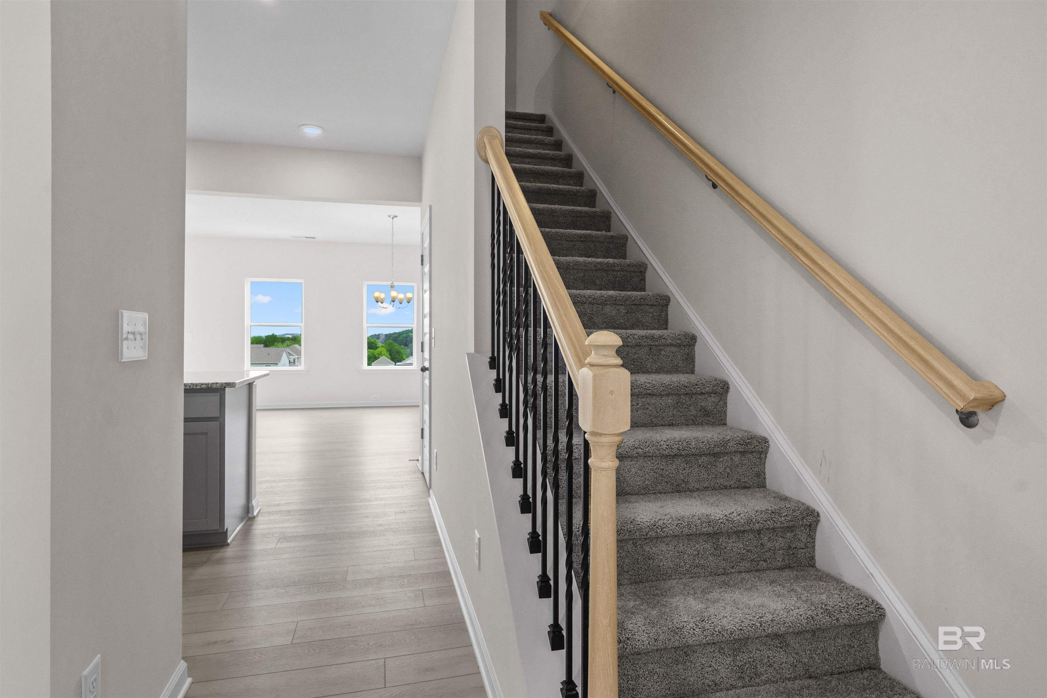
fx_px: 553
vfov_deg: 64.6
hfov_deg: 86.9
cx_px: 524
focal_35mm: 19
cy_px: 349
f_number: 6.3
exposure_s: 1/50
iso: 1250
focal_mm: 19
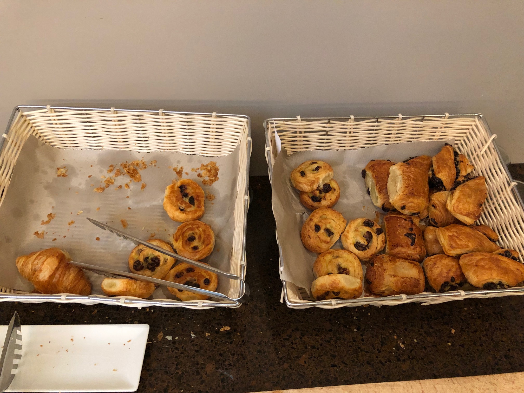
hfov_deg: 63.4
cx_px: 262
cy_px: 196
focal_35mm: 28
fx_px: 424
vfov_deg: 49.7
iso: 100
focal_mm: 4
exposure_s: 1/10
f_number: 1.8
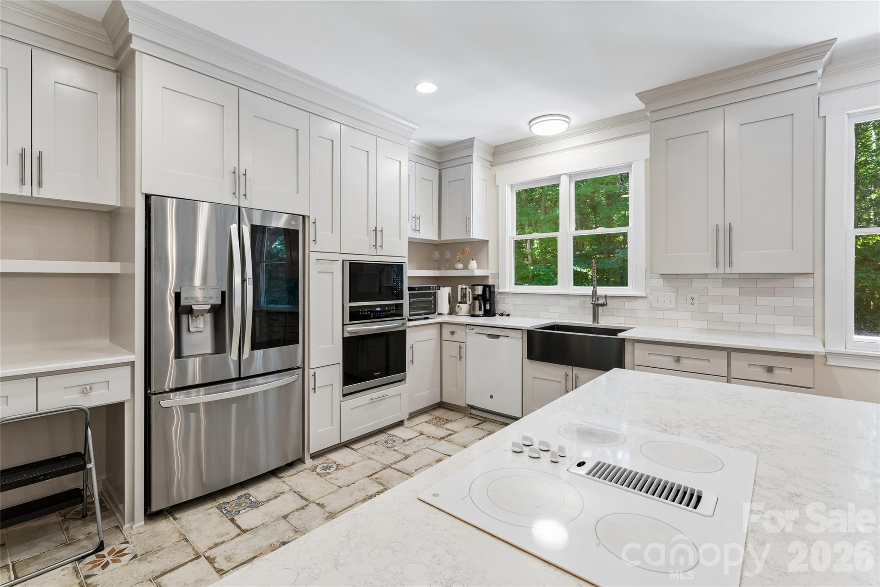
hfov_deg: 96.0
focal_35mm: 16
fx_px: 396
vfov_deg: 73.1
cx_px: 440
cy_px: 294
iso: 400
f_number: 13
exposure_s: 1/6
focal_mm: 16.2
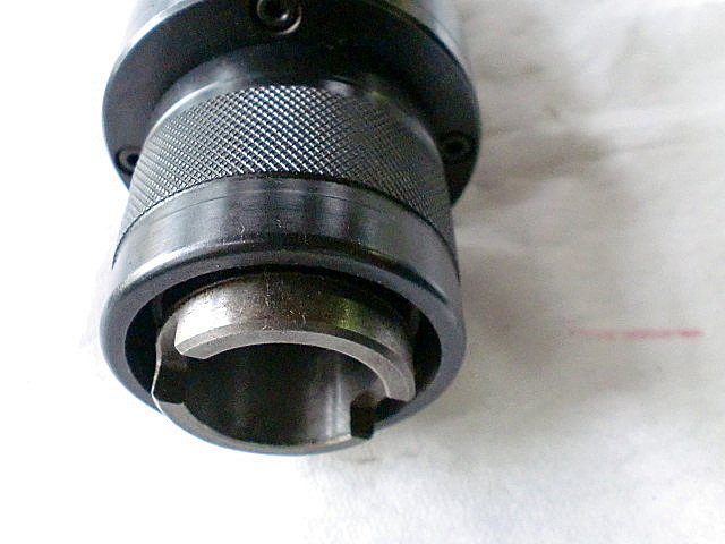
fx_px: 733
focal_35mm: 35
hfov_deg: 52.6
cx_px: 362
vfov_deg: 40.7
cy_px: 272
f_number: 3.1
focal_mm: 6.3
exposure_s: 1/60
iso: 1000
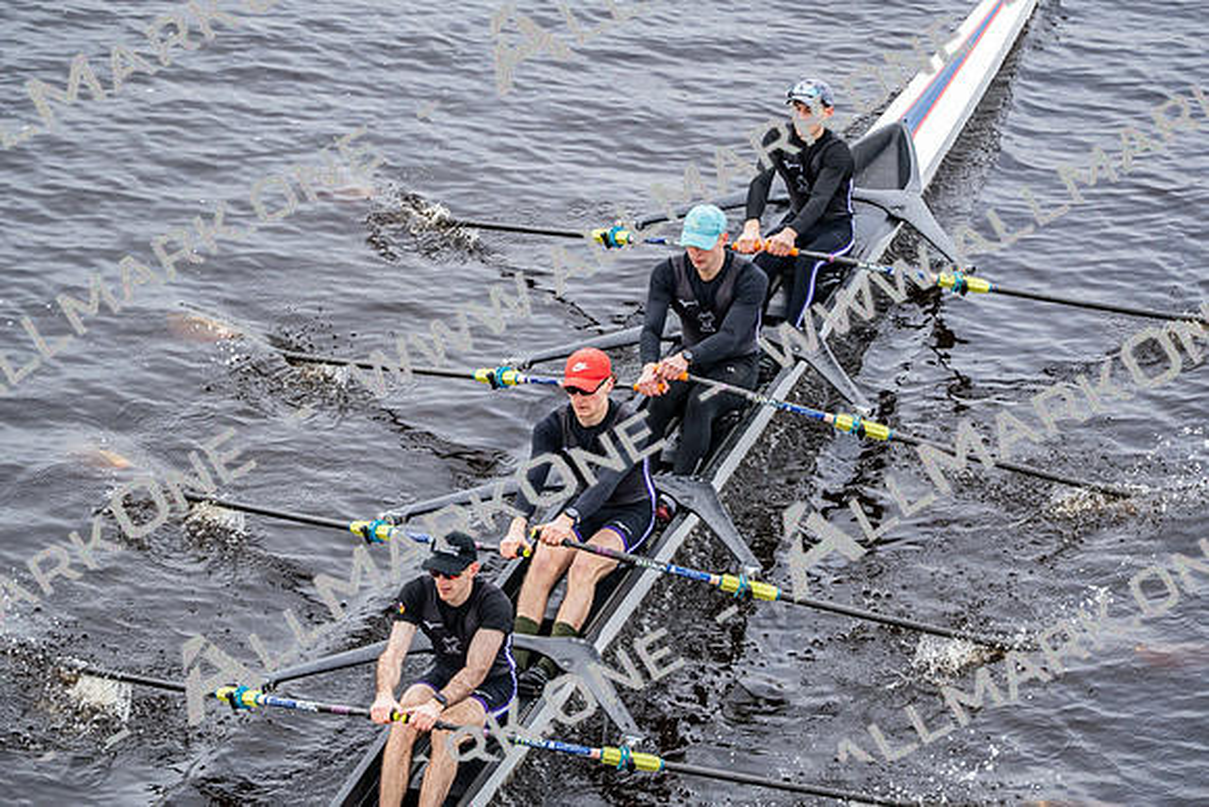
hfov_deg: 10.6
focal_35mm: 194
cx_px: 604
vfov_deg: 7.1
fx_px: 6516
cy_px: 404
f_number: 2.8
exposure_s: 1/2000
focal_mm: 194
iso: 640
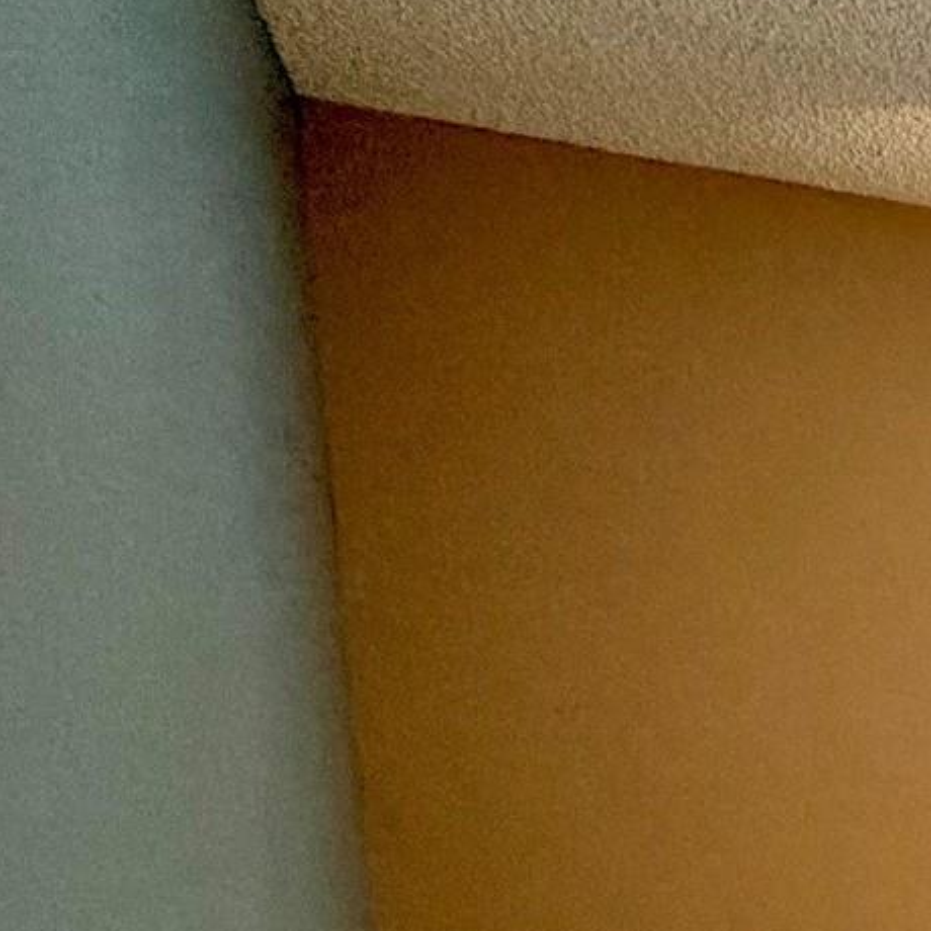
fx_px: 1308
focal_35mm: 43
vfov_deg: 37.3
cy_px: 783
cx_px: 1514
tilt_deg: -5.0
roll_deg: +1.8
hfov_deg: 25.2
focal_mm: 2.22
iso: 400
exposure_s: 1/60
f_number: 2.2
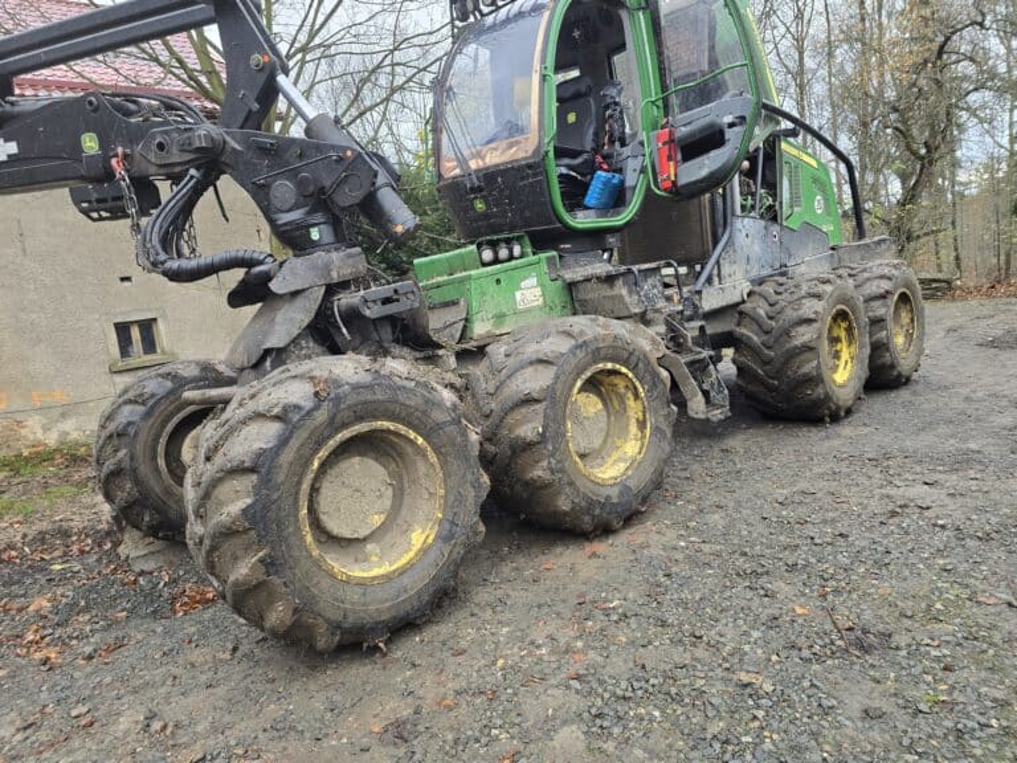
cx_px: 508
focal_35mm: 23
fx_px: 676
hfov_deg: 73.9
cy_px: 382
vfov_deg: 58.9
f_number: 1.7
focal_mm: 6.3
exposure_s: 1/180
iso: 125
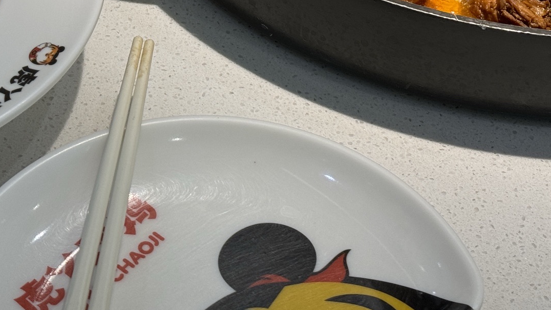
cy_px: -53
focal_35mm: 98
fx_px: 1432
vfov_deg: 12.1
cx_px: 207
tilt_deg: -37.9
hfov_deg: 21.7
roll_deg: -4.3
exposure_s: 1/120
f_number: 1.78
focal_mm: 6.76
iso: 80
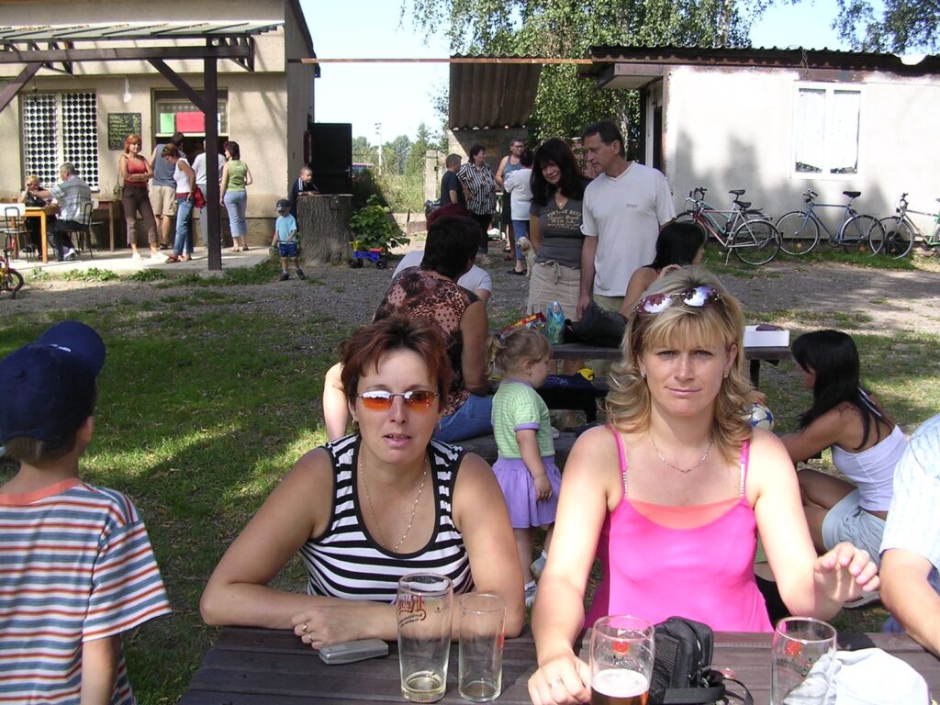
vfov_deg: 37.7
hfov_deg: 49.0
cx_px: 470
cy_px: 352
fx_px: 1032
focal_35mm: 38
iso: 100
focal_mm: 5.8
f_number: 2.8
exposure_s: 1/374
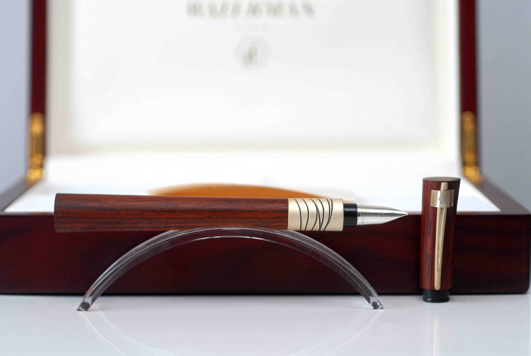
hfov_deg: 22.6
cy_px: 178
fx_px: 1329
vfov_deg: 15.2
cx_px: 266
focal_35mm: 90
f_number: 5
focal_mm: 60
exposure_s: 1/90
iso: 200
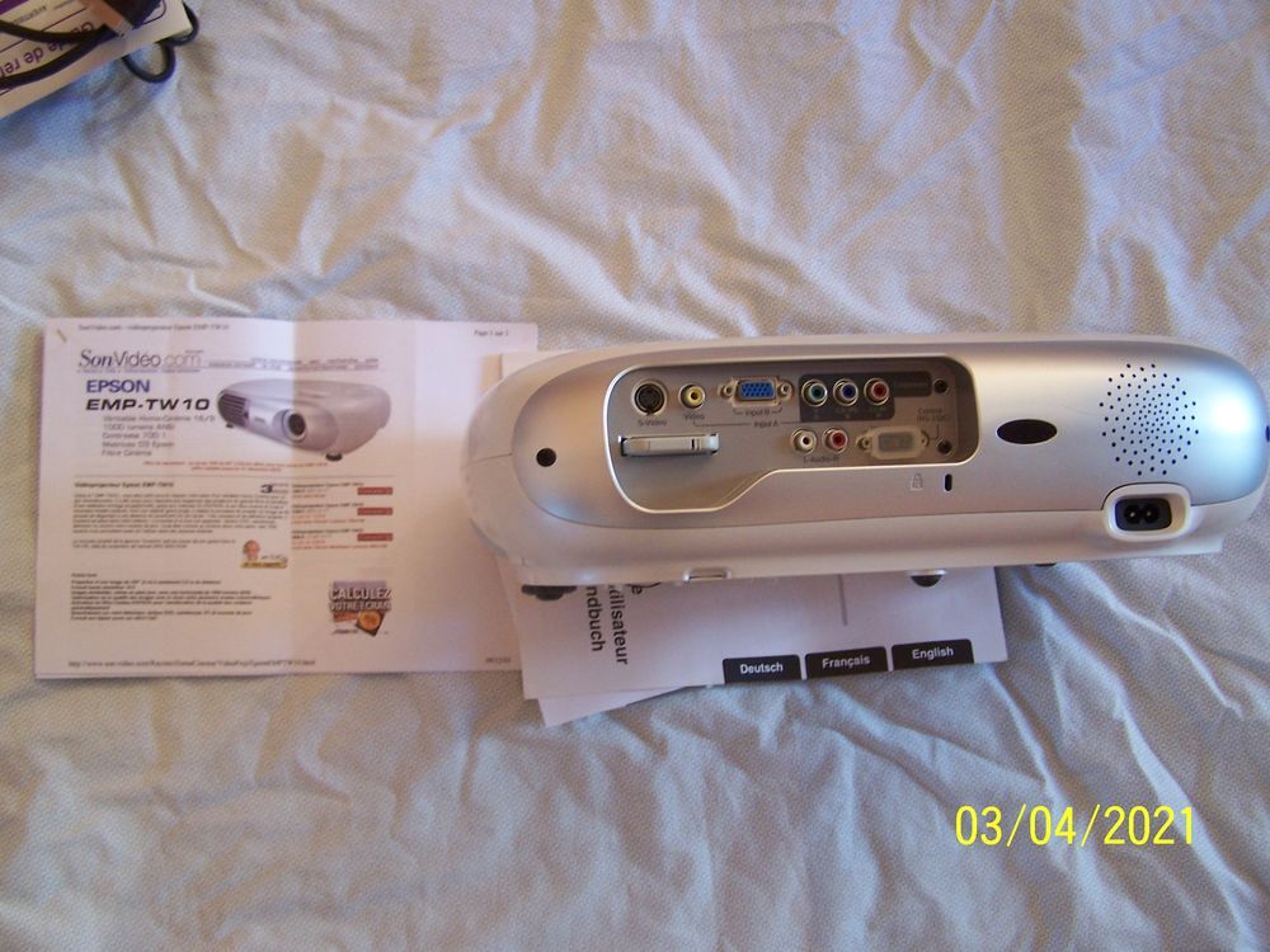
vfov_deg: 37.7
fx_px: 1394
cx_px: 635
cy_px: 476
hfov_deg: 49.0
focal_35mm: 38
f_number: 2.8
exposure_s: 1/30
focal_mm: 6.3
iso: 140
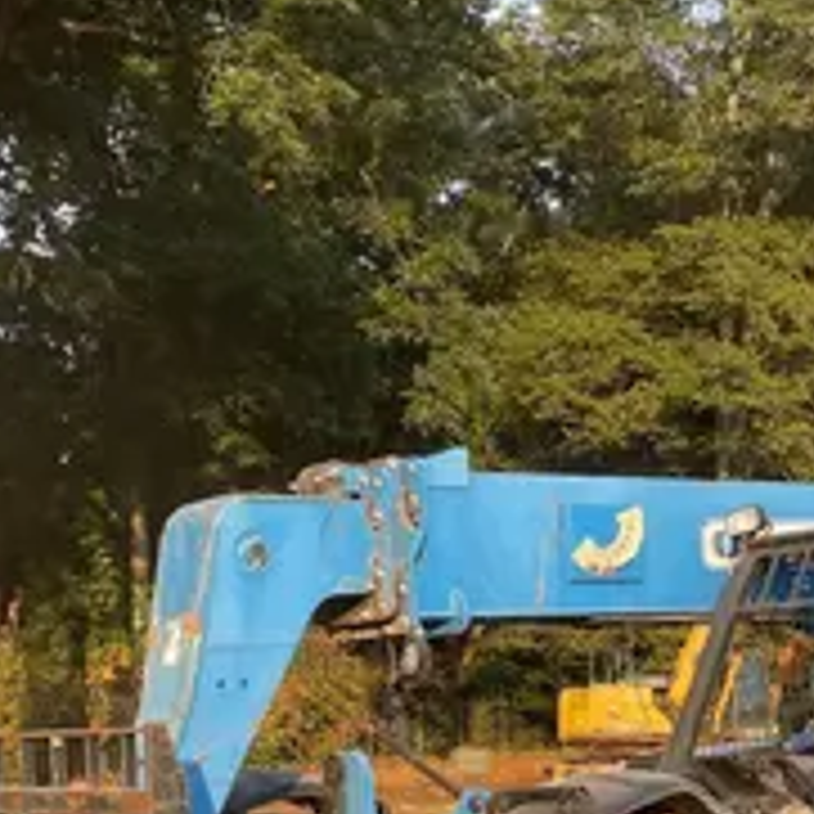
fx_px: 1862
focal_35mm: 70
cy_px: 749
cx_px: 513
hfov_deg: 24.6
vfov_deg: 23.9
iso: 32
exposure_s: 1/924
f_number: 1.6
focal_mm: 4.2
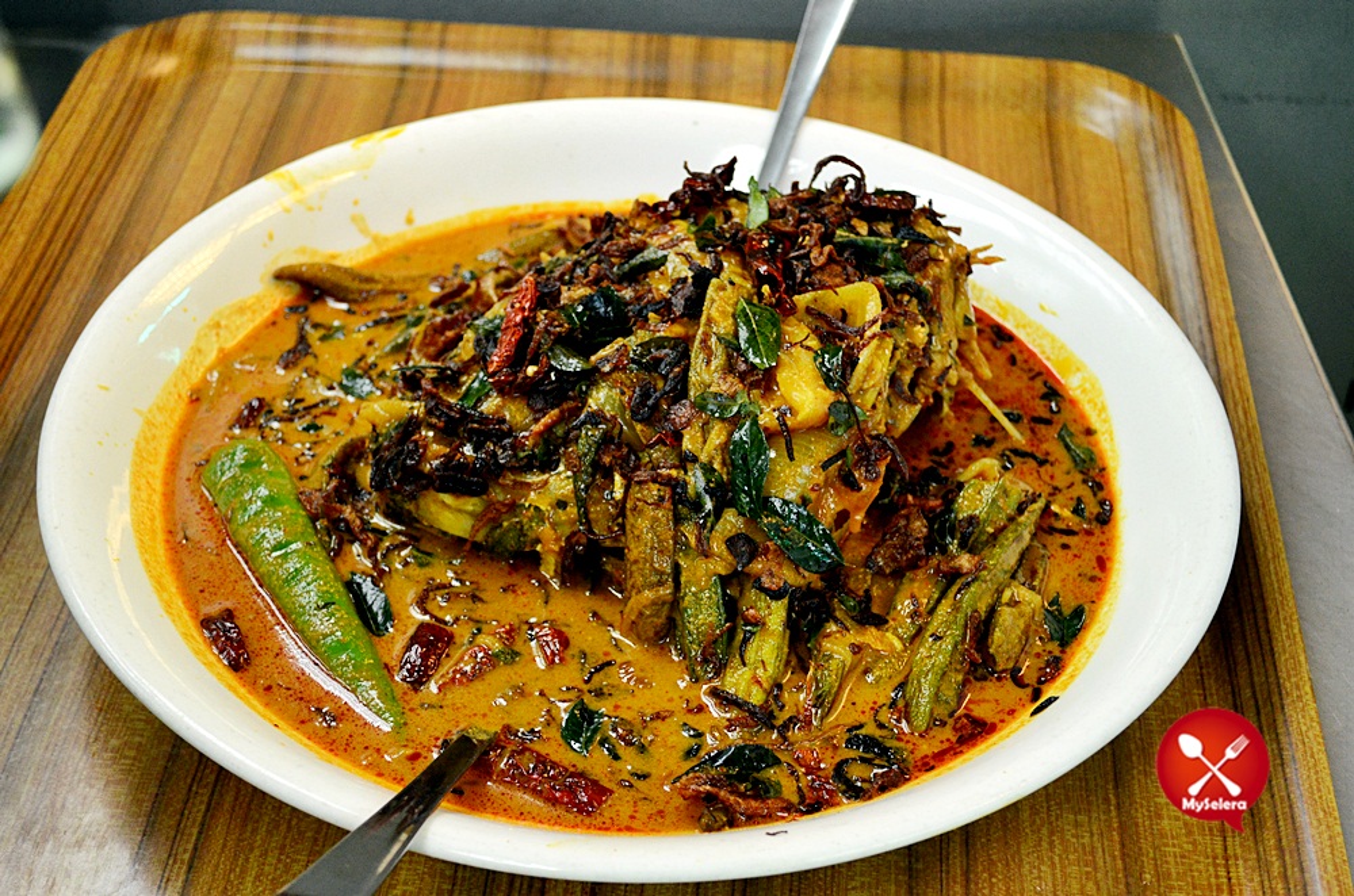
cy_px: 448
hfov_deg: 35.1
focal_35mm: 57
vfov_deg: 23.7
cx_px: 677
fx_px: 2139
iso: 1600
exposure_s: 1/160
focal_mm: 38
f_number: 5
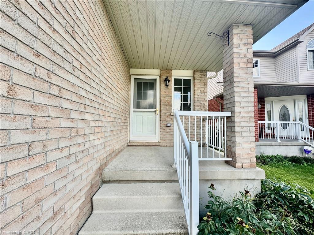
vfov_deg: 85.7
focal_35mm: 14
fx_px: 127
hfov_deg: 102.1
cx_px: 157
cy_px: 118
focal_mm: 2.22
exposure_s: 1/279
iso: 40
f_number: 2.2
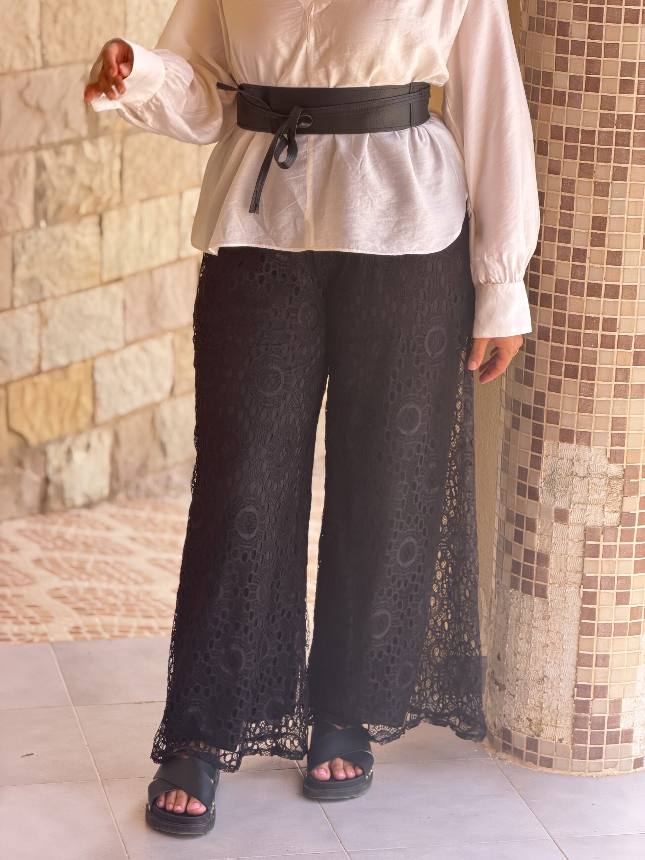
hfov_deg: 14.8
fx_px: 2484
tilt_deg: -15.1
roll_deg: -3.3
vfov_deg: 19.6
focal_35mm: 100
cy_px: 430
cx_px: 322
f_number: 2.8
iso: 64
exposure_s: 1/121
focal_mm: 16.89
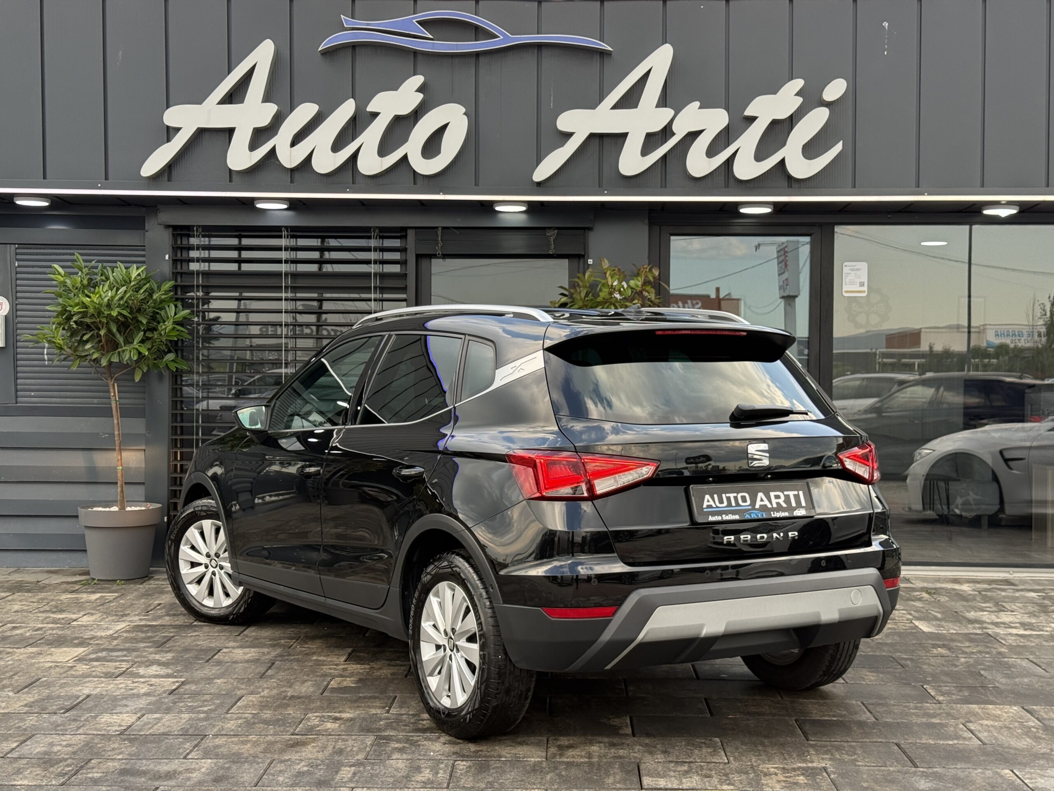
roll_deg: +0.0
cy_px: 396
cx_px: 527
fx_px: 1462
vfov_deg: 30.3
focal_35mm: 48
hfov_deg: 39.7
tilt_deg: +0.4
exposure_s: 1/392
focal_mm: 6.76
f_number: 1.78
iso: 64
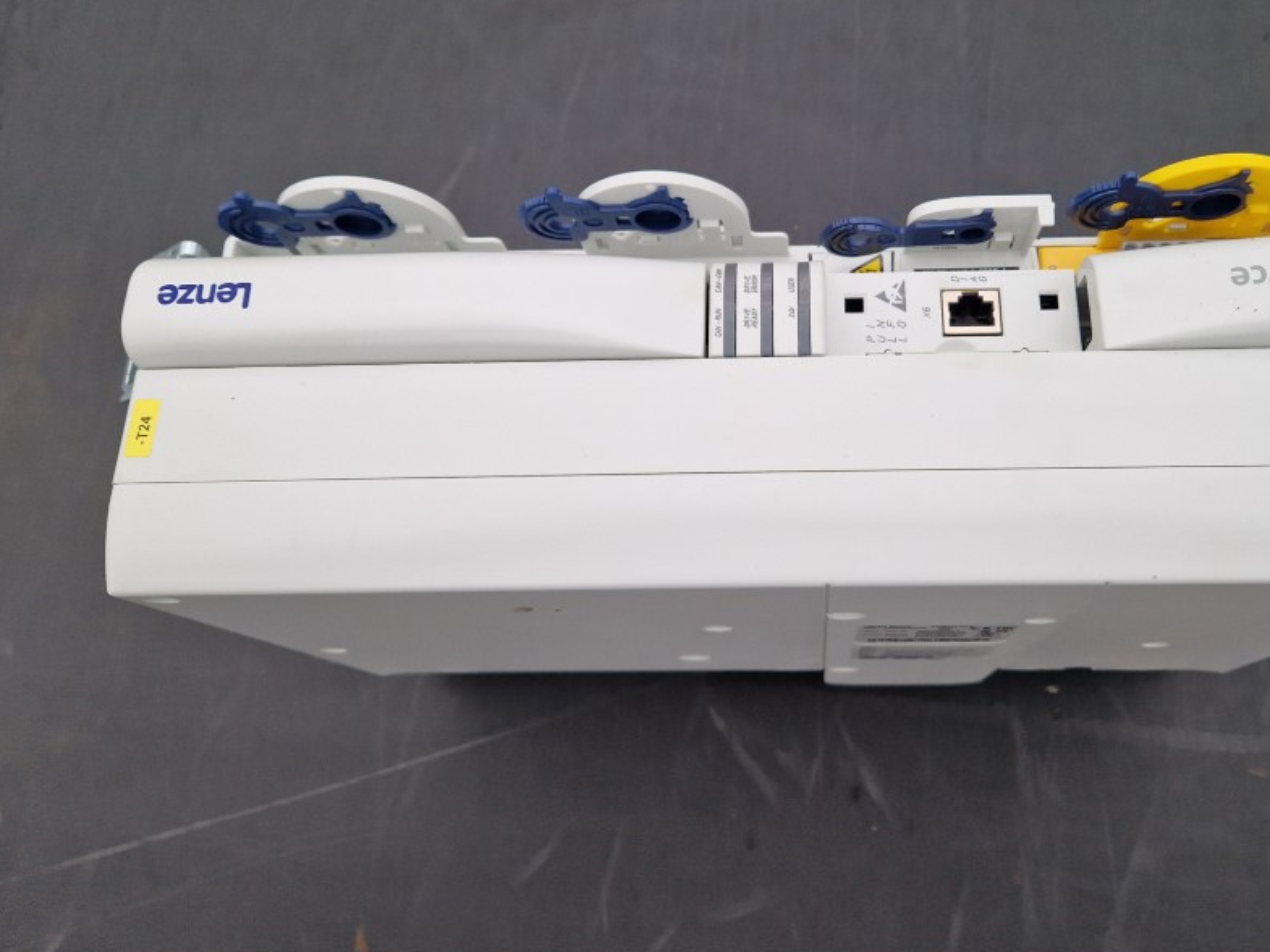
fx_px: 1101
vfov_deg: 46.4
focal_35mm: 30
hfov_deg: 59.4
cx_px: 773
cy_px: 354
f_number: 1.8
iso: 50
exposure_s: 1/401
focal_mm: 5.4
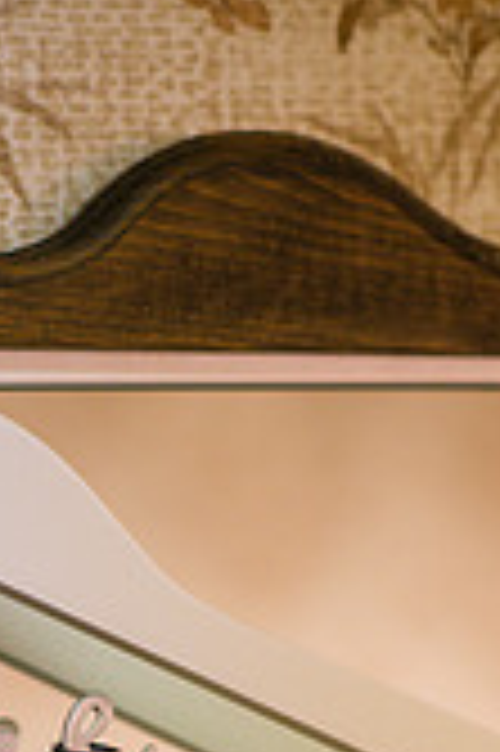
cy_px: 995
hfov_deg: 6.0
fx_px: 4780
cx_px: 5
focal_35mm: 229
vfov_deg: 8.9
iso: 800
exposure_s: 1/320
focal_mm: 85
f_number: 2.2
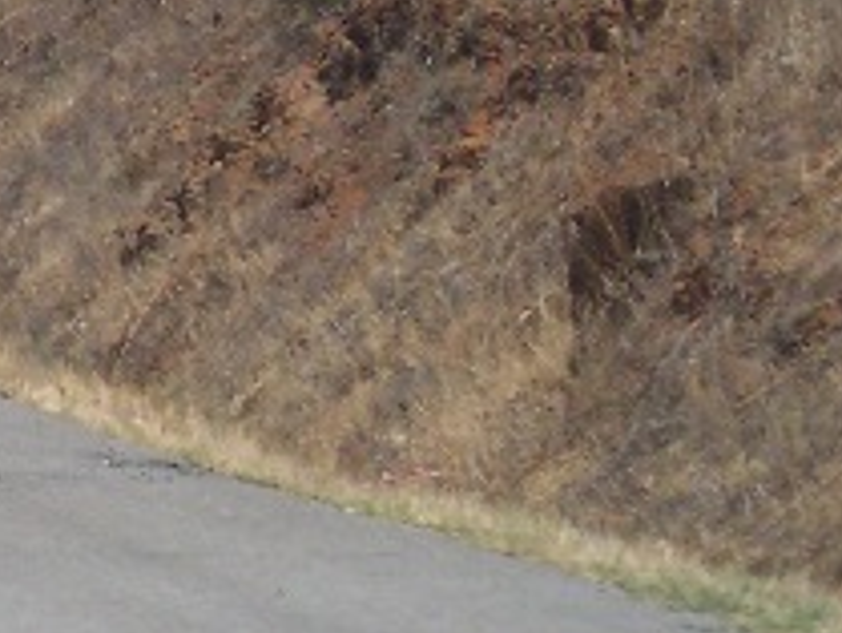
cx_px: -536
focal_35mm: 437
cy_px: -214
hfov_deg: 4.5
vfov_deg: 3.4
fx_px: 10636
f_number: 8
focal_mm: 24
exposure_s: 1/350
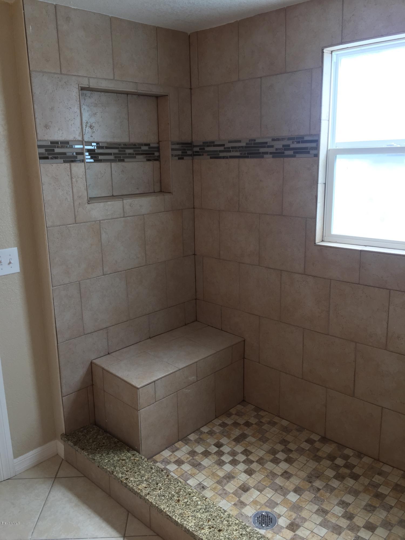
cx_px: 202
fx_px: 452
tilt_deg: -14.1
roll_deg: +1.3
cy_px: 270
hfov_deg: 48.2
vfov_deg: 61.7
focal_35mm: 29
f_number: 2.2
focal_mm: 4.15
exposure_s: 1/40
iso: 32
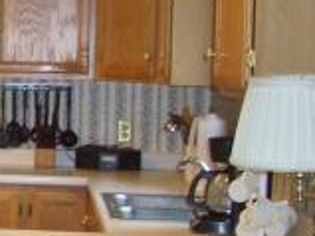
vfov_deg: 11.6
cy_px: 153
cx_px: -184
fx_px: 1164
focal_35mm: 128
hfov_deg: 14.2
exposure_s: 1/60
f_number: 2.6
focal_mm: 5.8
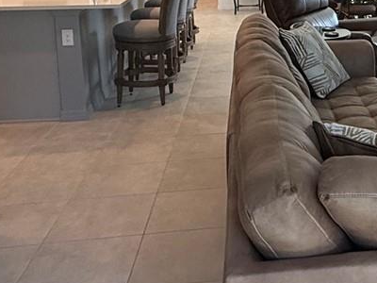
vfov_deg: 25.2
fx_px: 610
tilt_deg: -8.7
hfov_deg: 31.9
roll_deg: -0.2
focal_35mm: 56
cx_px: 369
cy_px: 18
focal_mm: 2.22
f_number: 2.2
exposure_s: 1/120
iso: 160
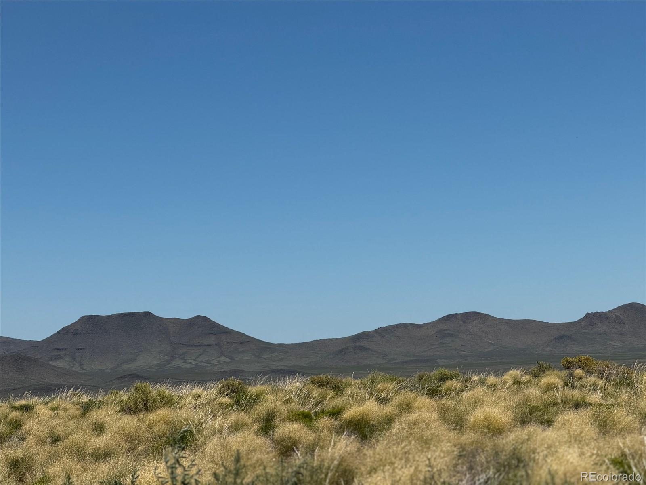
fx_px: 2239
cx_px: 323
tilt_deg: +3.7
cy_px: 242
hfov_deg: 16.4
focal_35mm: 120
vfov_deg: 12.3
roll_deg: +2.8
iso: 50
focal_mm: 15.66
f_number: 2.8
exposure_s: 1/2212
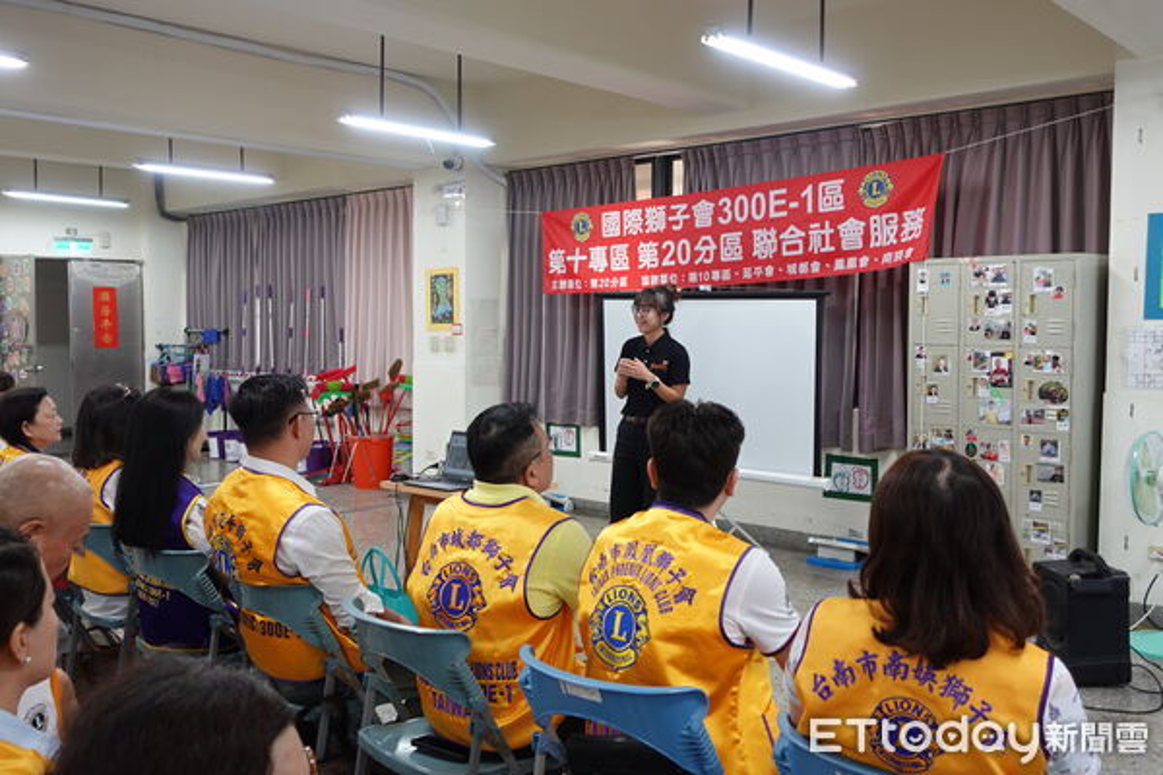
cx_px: 582
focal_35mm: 32
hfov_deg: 58.7
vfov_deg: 41.1
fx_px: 1034
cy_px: 388
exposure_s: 1/40
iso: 200
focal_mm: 12.27
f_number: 2.8
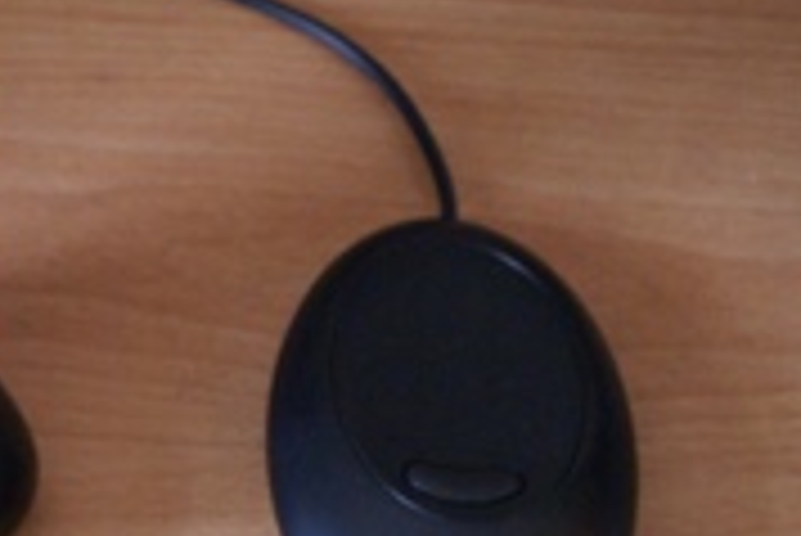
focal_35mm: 141
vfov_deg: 9.6
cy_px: 617
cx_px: -130
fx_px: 3147
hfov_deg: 14.1
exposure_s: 1/80
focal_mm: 35
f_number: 4
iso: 800
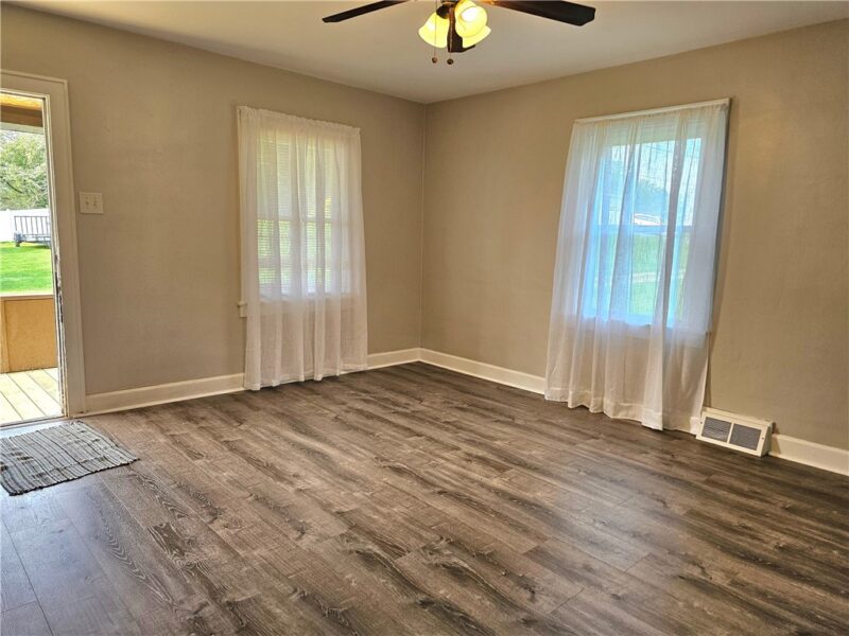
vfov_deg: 58.9
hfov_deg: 73.9
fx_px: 564
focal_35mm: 23
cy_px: 318
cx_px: 424
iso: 160
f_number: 1.7
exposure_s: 1/182
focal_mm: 6.3
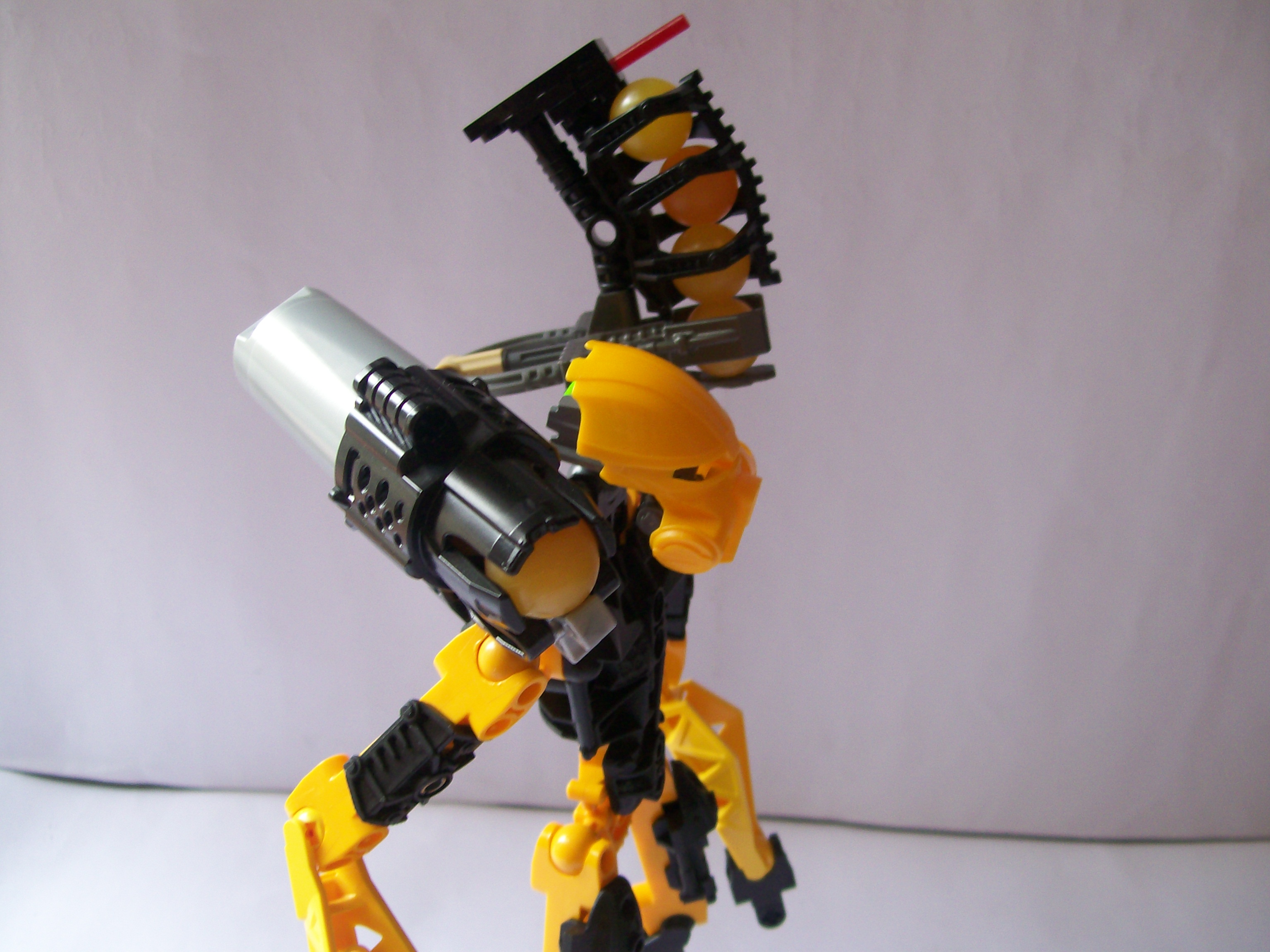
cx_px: 635
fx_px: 1321
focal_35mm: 36
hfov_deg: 51.4
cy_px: 476
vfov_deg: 39.7
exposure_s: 1/61.2
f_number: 2.7
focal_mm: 6
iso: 80
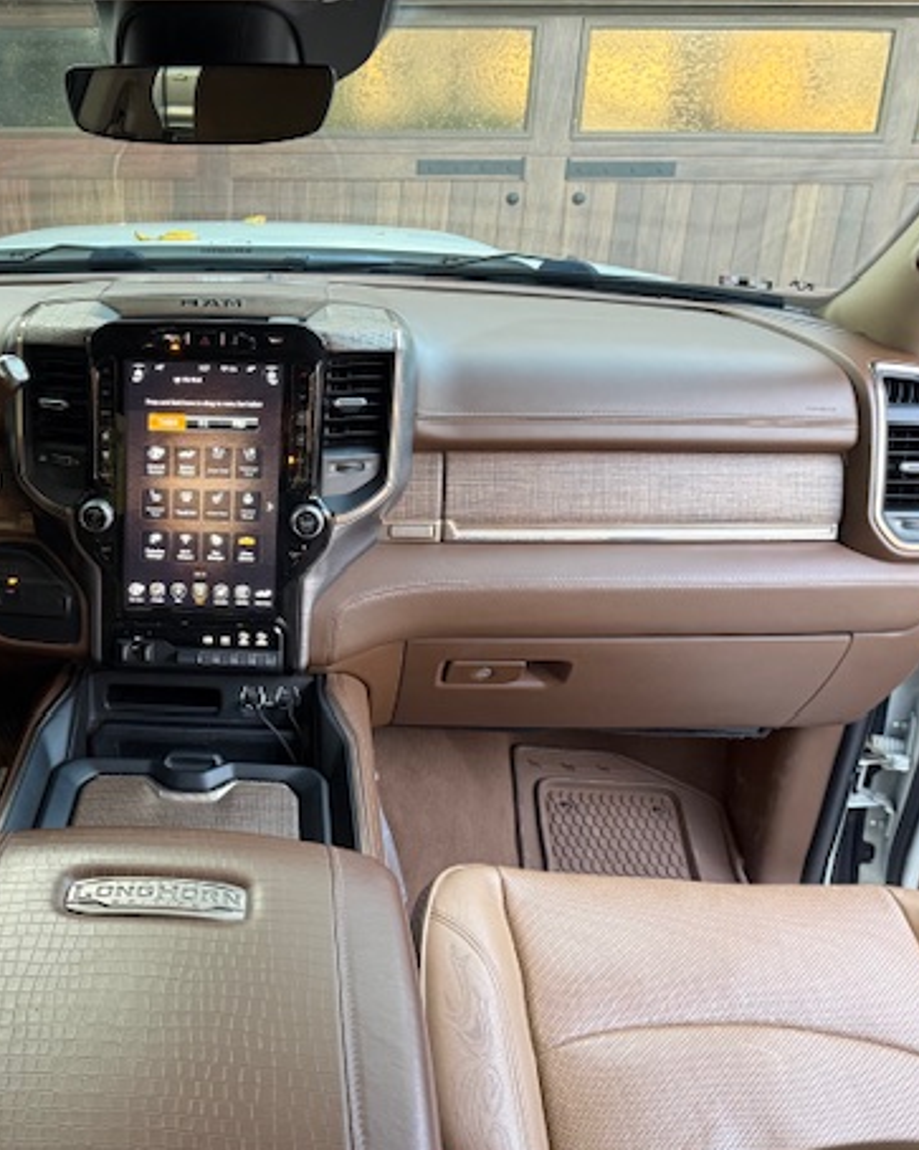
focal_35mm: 33
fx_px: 1122
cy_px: 605
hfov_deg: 42.5
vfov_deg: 54.2
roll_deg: -0.3
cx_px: 185
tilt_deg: -20.3
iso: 400
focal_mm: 6.76
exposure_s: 1/60
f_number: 1.78
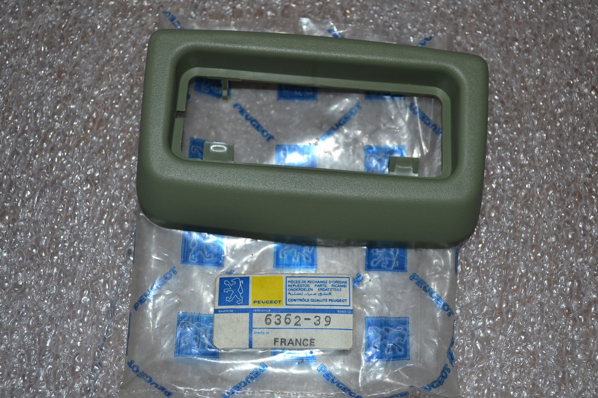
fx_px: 797
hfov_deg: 41.1
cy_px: 199
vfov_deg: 28.1
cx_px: 299
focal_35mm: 48
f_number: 4.8
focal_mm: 32
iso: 250
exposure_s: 1/60
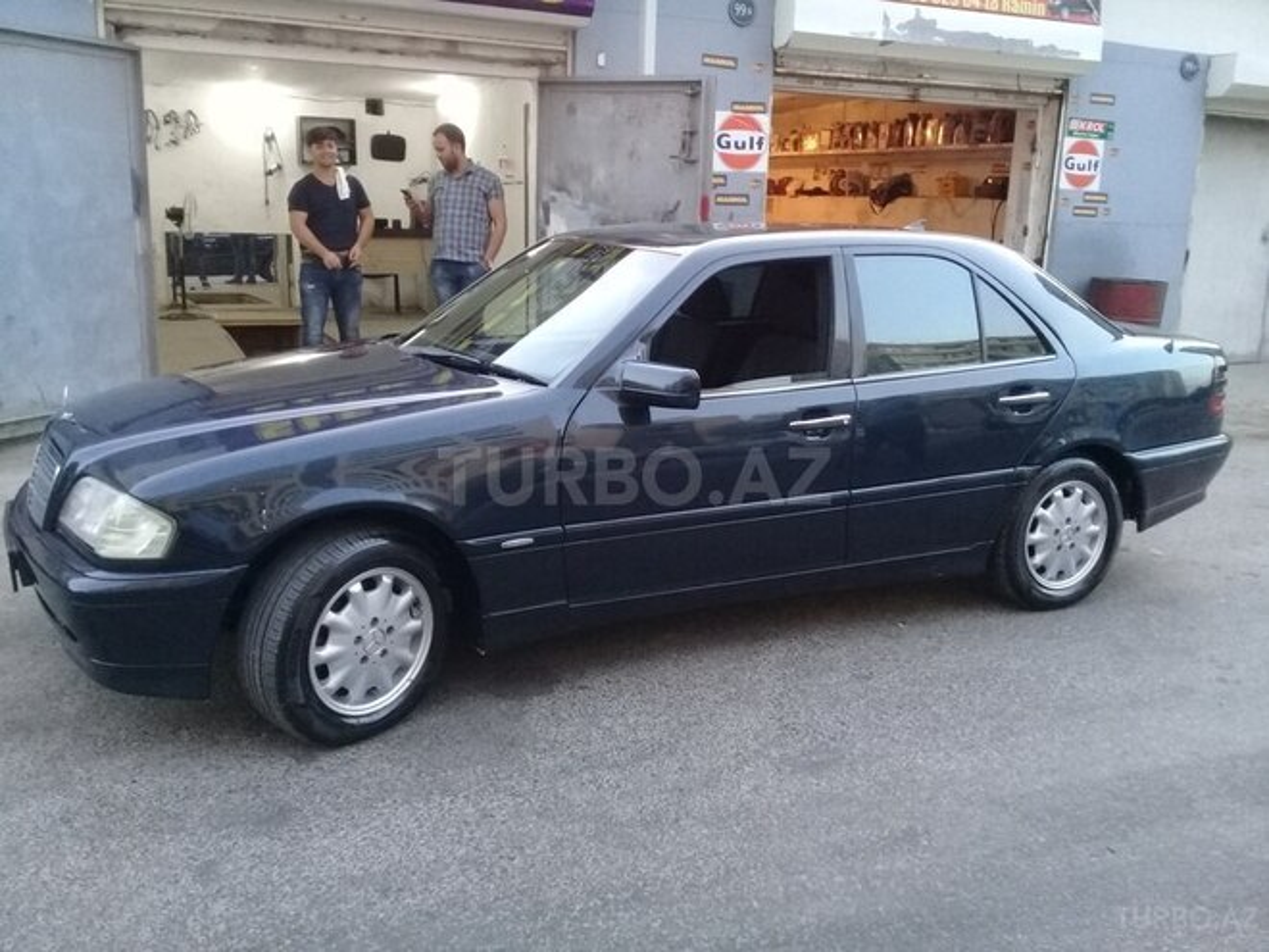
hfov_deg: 58.4
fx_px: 1136
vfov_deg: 45.4
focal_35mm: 31
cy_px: 476
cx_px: 634
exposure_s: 1/33
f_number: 2.2
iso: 200
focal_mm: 3.3
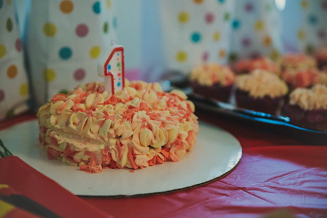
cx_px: 164
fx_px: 681
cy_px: 109
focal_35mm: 75
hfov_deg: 27.0
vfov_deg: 18.2
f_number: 2.8
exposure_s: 1/100
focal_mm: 75
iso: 1250
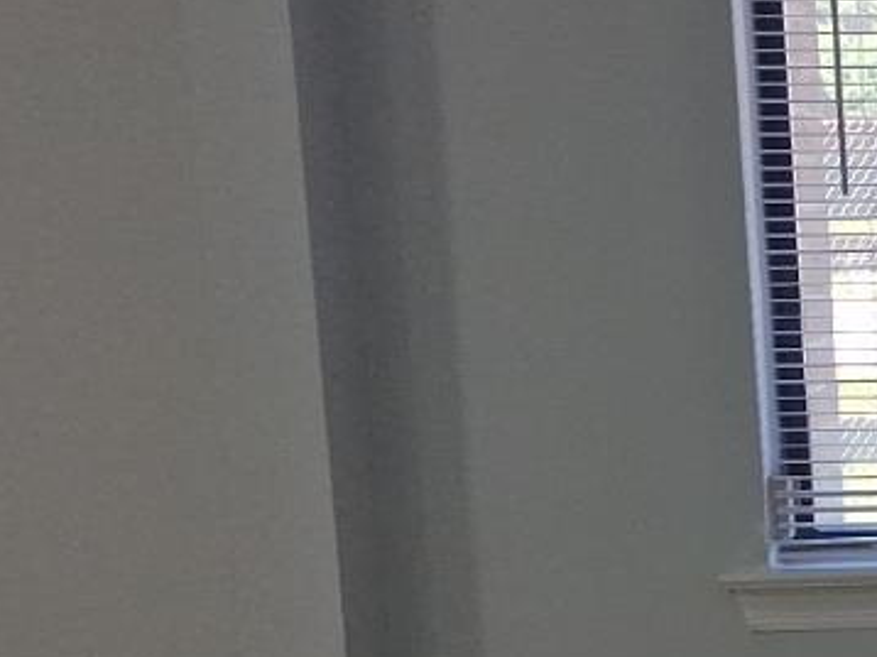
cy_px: 697
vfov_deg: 13.3
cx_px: 1308
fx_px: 2760
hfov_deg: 16.5
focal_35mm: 109
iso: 64
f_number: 1.8
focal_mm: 3.98
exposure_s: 1/100
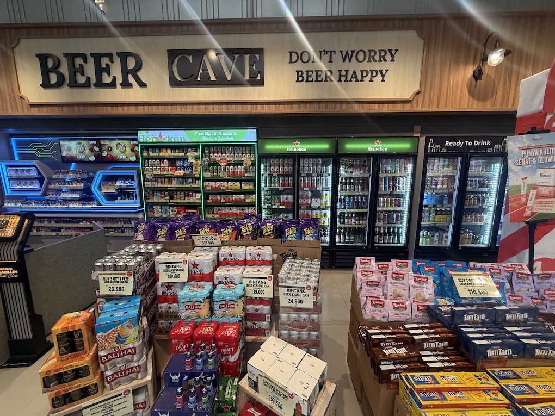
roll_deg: +1.3
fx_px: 224
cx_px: 278
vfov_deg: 85.7
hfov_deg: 102.1
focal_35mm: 14
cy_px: 208
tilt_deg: -7.6
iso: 160
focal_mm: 2.22
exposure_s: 1/100
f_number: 2.2
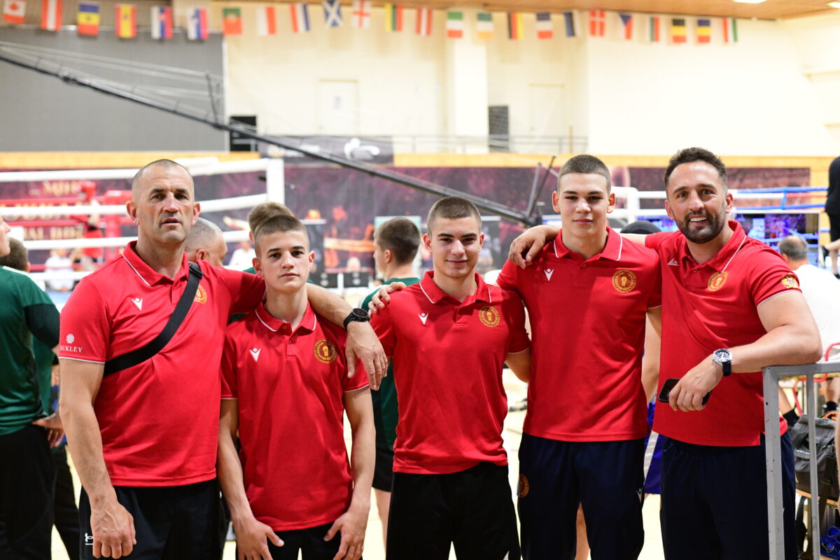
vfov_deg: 27.0
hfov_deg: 39.6
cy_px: 280
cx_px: 420
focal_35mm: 50
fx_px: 1167
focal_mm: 50
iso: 6400
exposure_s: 1/640
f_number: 3.2
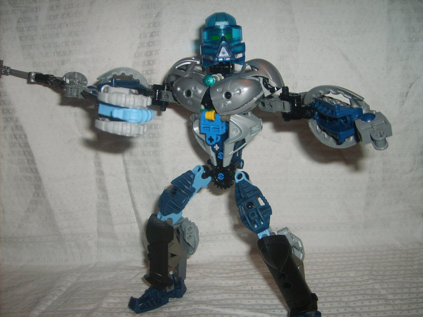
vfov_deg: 40.7
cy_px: 158
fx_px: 428
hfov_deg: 52.6
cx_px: 212
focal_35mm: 35
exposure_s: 1/45
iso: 100
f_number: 2.8
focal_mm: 5.8
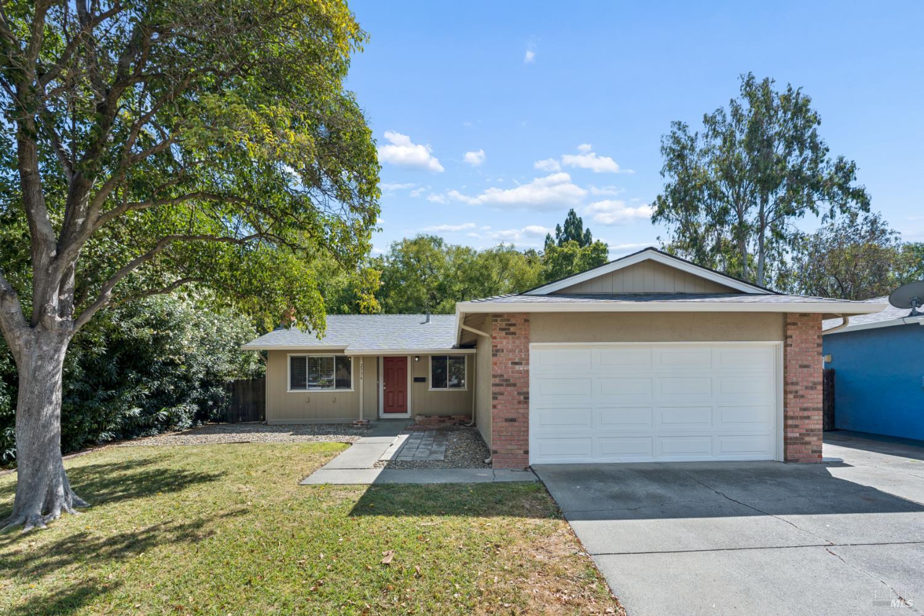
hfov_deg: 95.0
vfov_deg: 72.1
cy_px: 308
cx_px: 462
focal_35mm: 16
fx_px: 423
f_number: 8
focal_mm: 16.5
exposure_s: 1/200
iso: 100
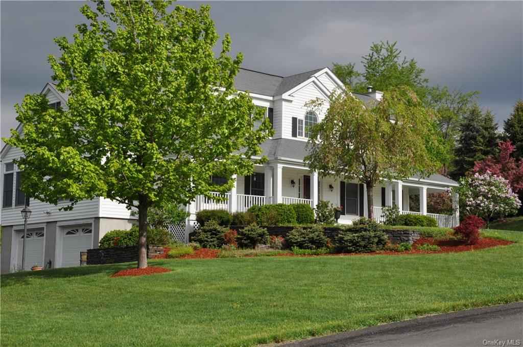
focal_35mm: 68
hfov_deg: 29.9
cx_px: 262
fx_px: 979
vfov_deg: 20.1
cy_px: 174
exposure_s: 1/400
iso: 200
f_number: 10
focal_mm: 45
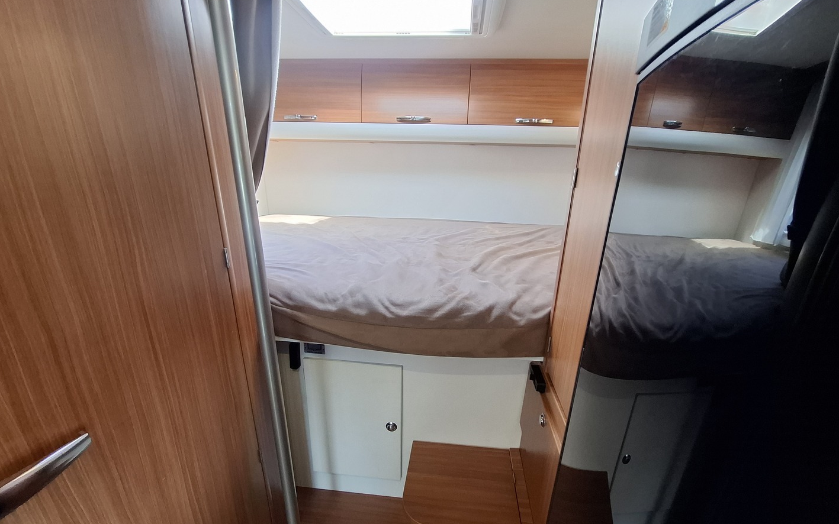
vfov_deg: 78.5
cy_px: 283
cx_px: 421
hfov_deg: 105.3
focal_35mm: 14
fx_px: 320
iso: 200
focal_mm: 1.74
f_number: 2.2
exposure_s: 1/50
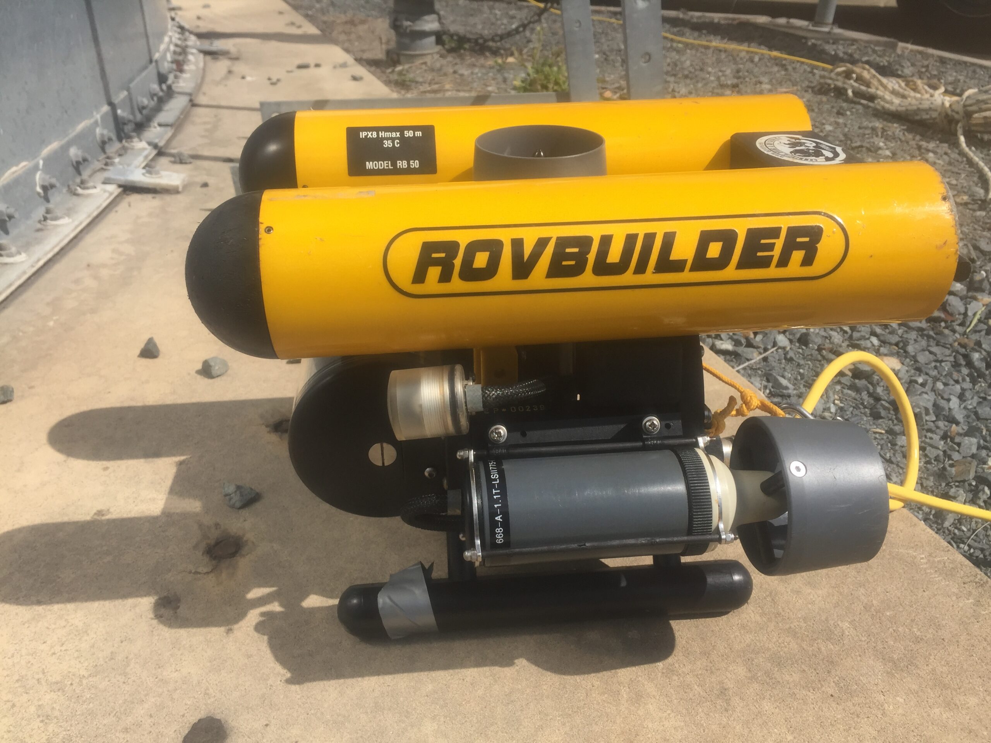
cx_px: 496
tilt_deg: -28.9
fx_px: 830
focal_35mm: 29
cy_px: 372
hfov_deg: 61.7
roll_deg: -0.5
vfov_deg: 48.2
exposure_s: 1/2475
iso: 32
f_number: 2.2
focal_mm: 4.15
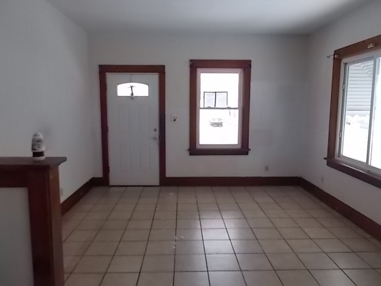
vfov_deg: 53.1
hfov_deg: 67.3
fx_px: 286
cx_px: 190
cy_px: 143
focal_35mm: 26
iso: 400
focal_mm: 4.6
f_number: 3.2
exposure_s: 1/200
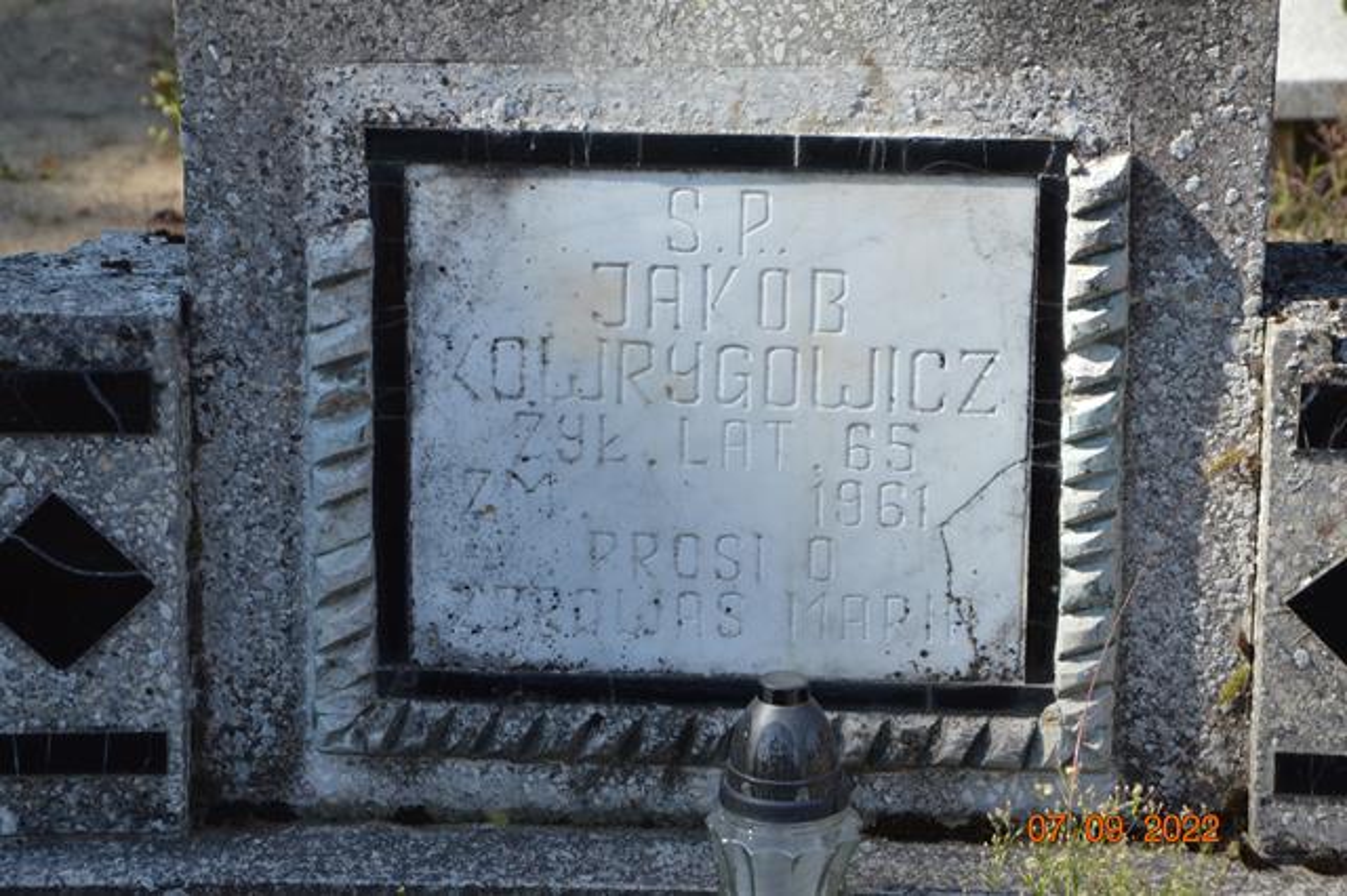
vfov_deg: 11.4
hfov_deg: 17.1
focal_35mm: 120
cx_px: 674
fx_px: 4487
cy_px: 448
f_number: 6.3
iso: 100
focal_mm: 80
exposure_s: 1/160
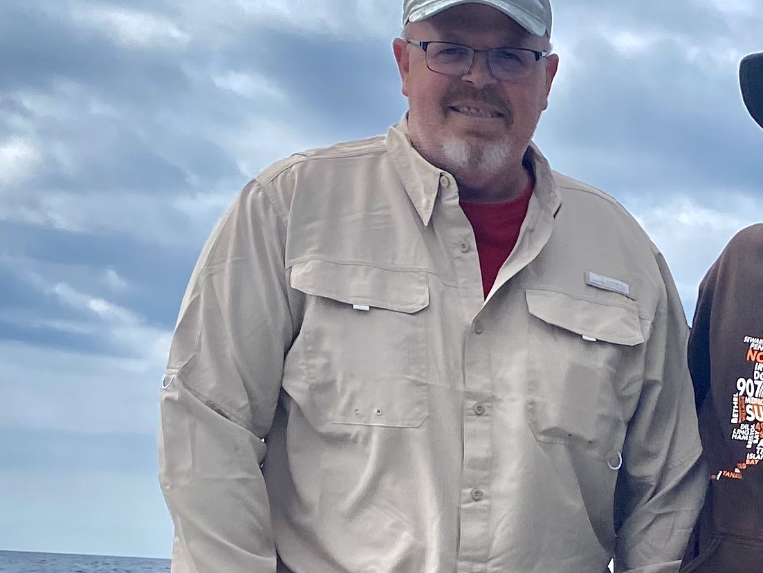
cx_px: 760
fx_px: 2095
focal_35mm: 95
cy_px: 756
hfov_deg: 20.0
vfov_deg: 14.8
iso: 32
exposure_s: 1/3497
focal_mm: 4.25
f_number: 1.8
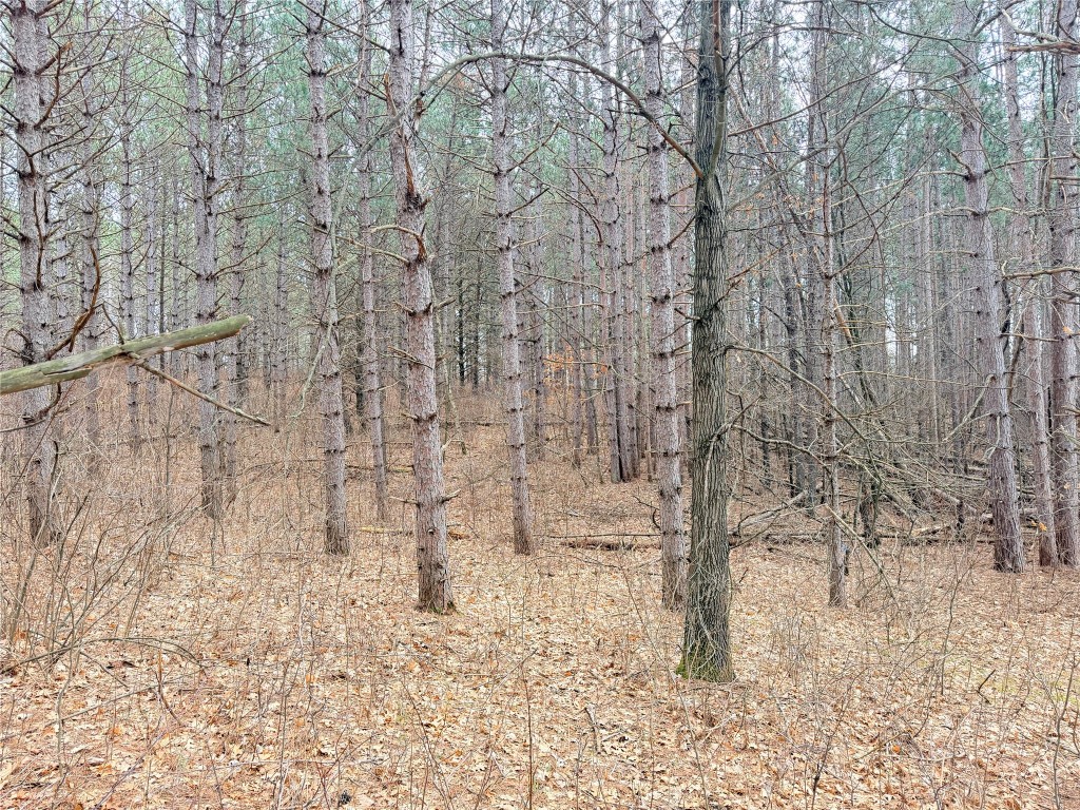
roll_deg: +0.3
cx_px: 540
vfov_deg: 56.8
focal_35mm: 24
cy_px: 405
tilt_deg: +1.7
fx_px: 749
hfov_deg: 71.6
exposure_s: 1/224
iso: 160
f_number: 1.78
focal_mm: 6.76
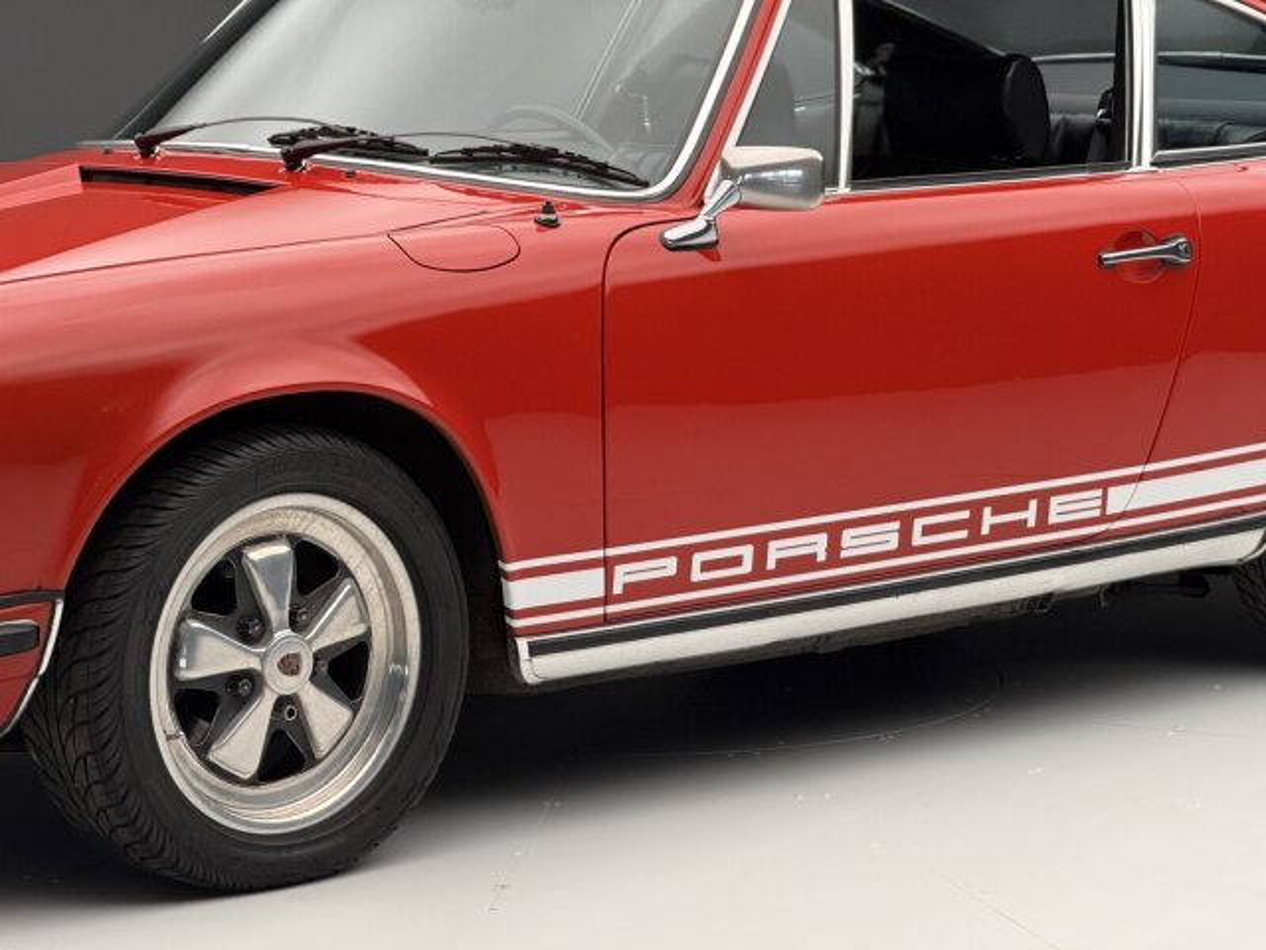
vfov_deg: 12.3
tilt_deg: -7.8
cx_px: 633
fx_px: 4389
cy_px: 475
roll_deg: +0.3
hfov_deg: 16.4
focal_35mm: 120
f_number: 2.8
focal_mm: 15.66
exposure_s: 1/49
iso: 200
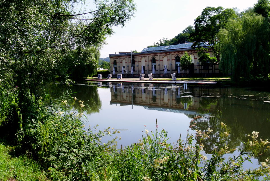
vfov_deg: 30.6
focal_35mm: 44
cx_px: 135
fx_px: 330
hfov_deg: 44.4
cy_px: 90
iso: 100
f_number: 13
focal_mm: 16.3
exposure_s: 1/60
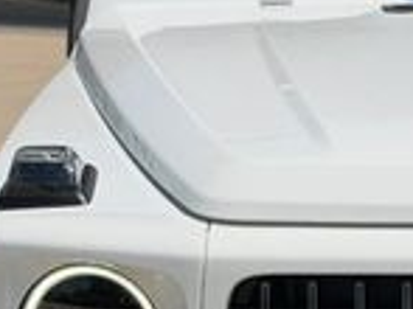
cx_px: 545
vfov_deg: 7.1
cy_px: 287
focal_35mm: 209
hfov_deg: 9.3
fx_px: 2492
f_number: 1.78
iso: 80
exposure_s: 1/20408
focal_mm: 6.76
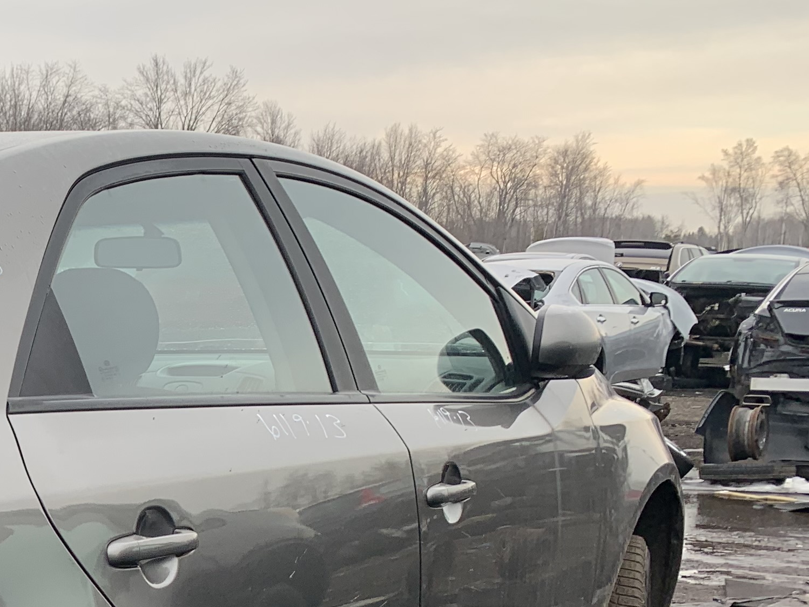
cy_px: 599
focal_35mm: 70
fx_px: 1636
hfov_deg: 24.1
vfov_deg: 20.4
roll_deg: +1.4
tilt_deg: -11.5
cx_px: -264
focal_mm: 4.25
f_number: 1.8
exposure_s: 1/231
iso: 25
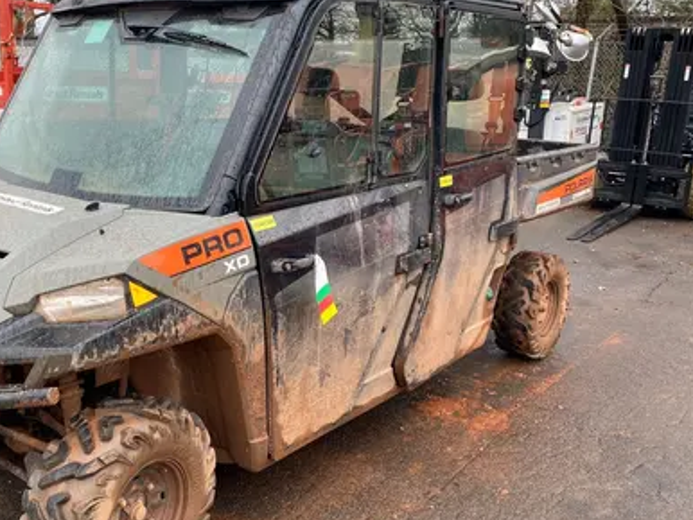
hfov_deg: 49.5
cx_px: 250
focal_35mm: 37
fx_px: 741
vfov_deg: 38.7
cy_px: 284
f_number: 1.8
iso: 32
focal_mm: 4.25
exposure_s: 1/155
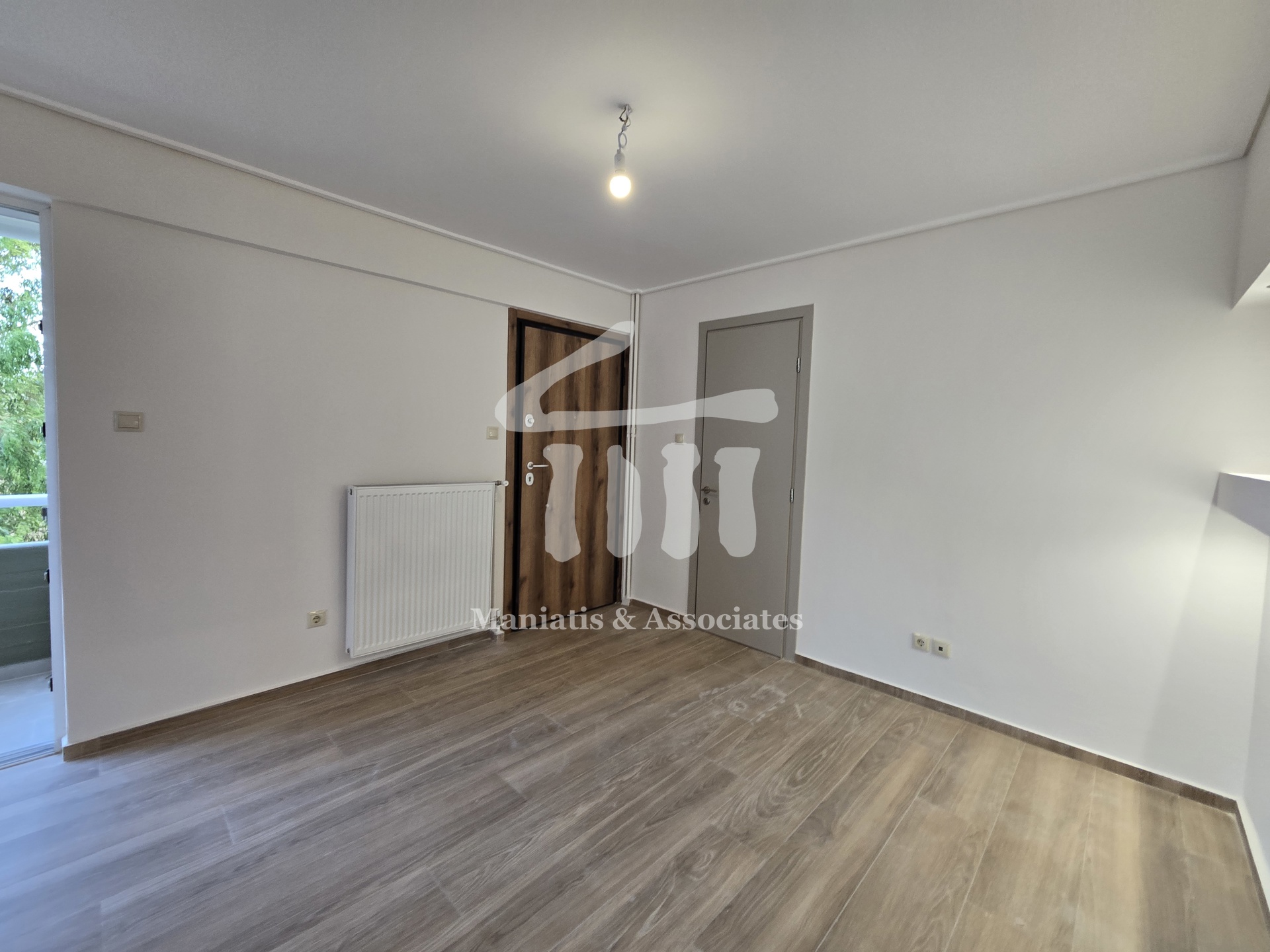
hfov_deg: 106.2
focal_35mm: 13
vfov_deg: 89.9
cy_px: 476
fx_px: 477
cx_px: 635
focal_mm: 2.2
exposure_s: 1/50
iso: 80
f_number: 2.2
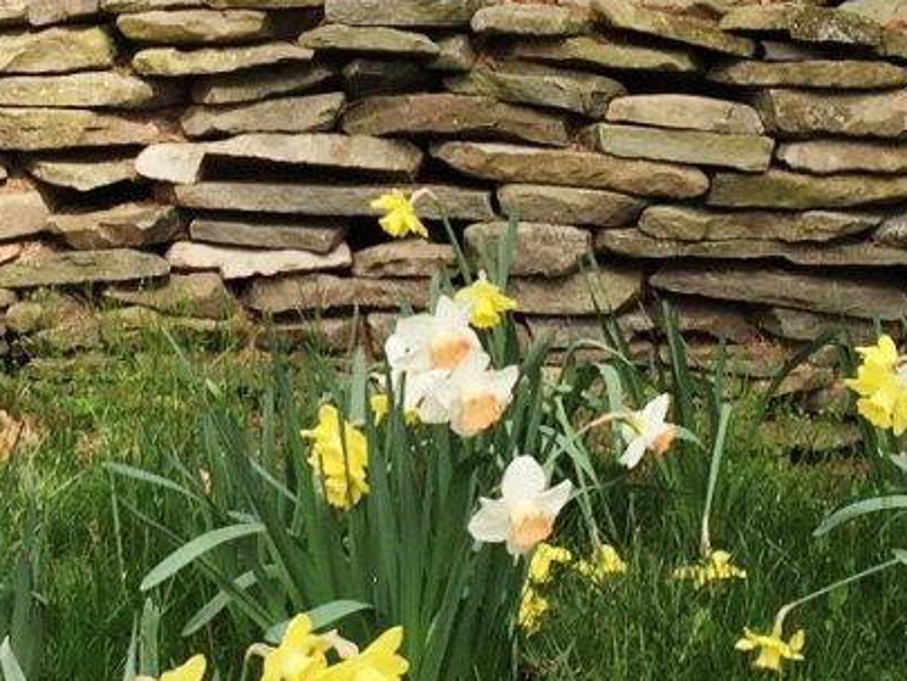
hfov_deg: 19.0
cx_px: 309
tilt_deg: -8.1
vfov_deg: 14.2
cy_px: 74
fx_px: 2700
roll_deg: -1.2
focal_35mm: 103
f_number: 2.2
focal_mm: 4.15
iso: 32
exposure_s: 1/732
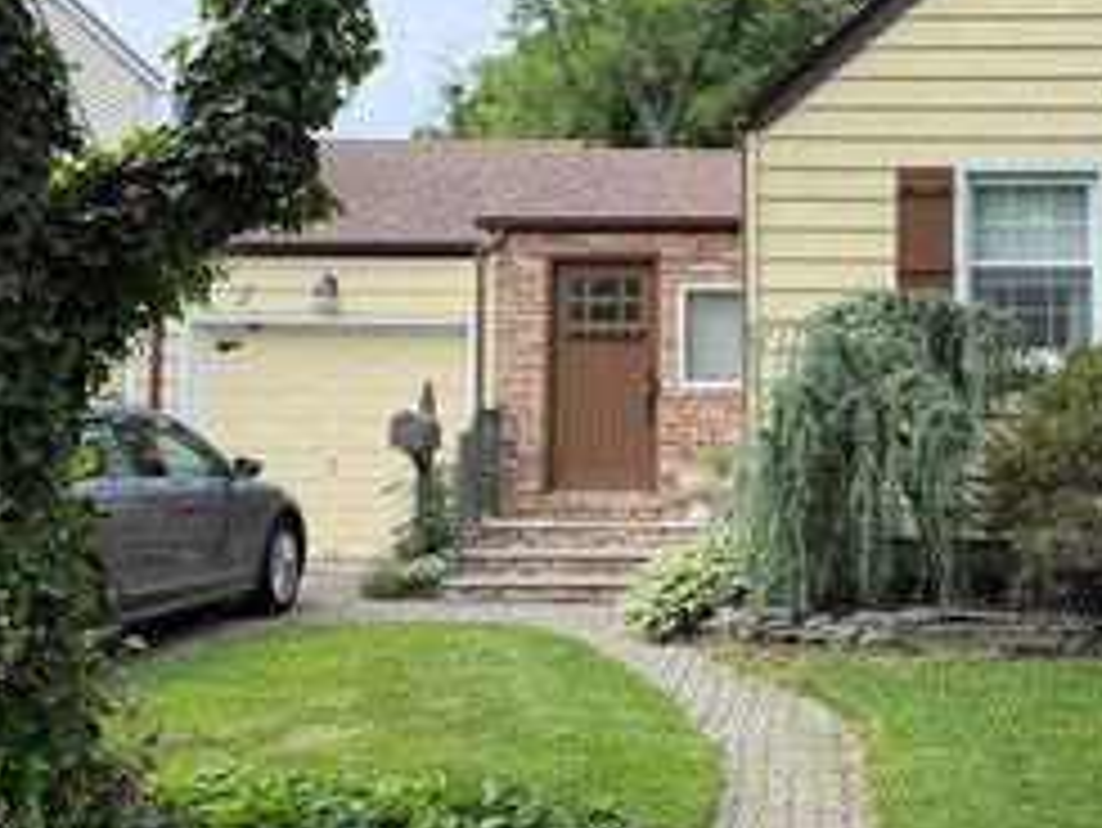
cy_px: 353
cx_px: 814
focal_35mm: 49
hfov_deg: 38.0
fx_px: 1561
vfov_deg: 29.7
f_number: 1.78
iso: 100
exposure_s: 1/1585
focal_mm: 6.76
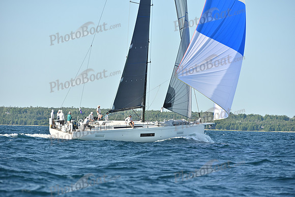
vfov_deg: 6.9
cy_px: 98
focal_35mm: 200
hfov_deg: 10.3
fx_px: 1639
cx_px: 148
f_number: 6.3
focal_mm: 200
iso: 320
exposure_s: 1/1600
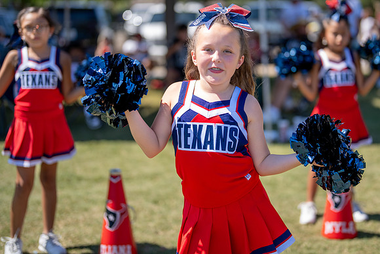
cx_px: 231
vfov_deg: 22.3
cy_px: 99
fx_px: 643
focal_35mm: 61
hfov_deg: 32.8
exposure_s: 1/6400
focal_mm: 50
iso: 160
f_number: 1.2
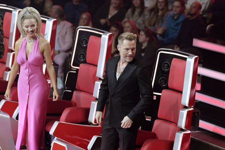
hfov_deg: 9.4
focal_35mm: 220
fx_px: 1374
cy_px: 75
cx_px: 112
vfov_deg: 6.2
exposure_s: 1/320
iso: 12800
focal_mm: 220
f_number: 5.6
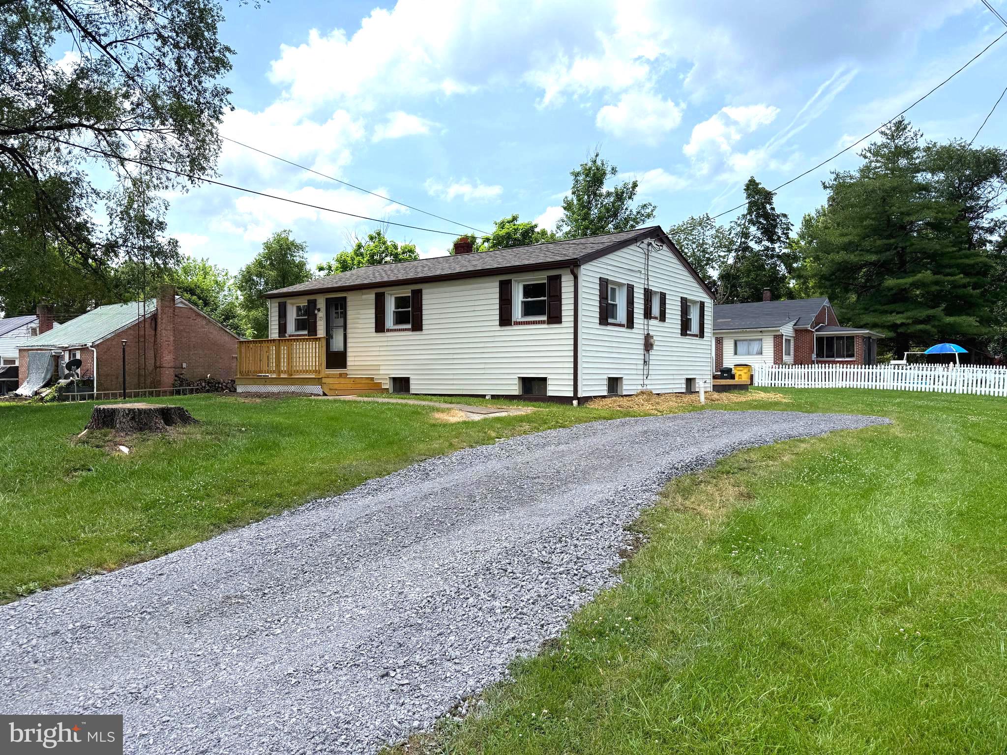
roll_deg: -0.2
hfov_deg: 71.6
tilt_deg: +0.6
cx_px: 504
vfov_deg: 56.8
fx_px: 698
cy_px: 378
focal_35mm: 24
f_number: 1.78
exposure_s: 1/4673
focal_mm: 6.76
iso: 80
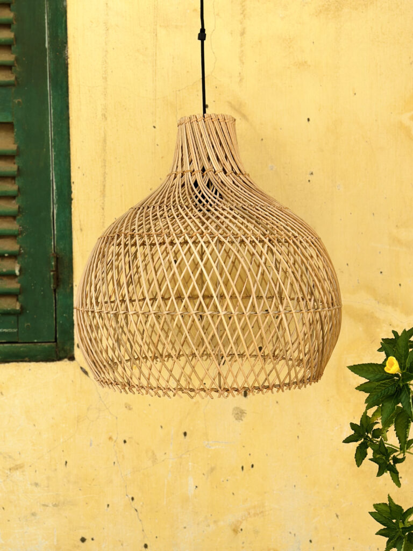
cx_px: 206
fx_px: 764
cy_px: 276
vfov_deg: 39.7
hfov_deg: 30.3
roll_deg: +0.0
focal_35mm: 48
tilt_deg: -3.8
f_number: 1.78
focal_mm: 6.86
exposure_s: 1/767
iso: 80
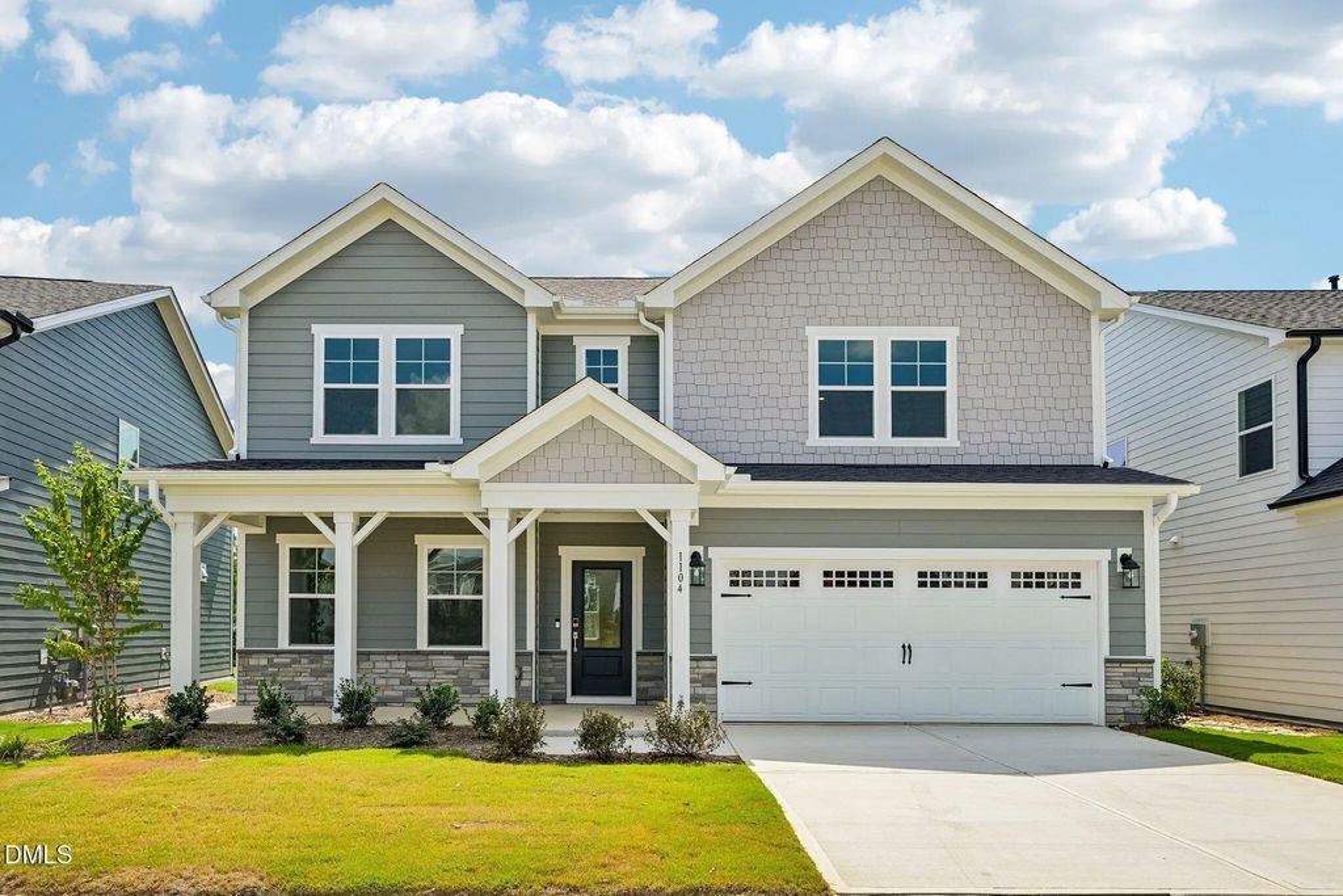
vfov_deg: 59.5
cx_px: 672
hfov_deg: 81.2
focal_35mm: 21
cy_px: 448
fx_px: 783
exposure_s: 1/320
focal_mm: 21
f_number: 8
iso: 100
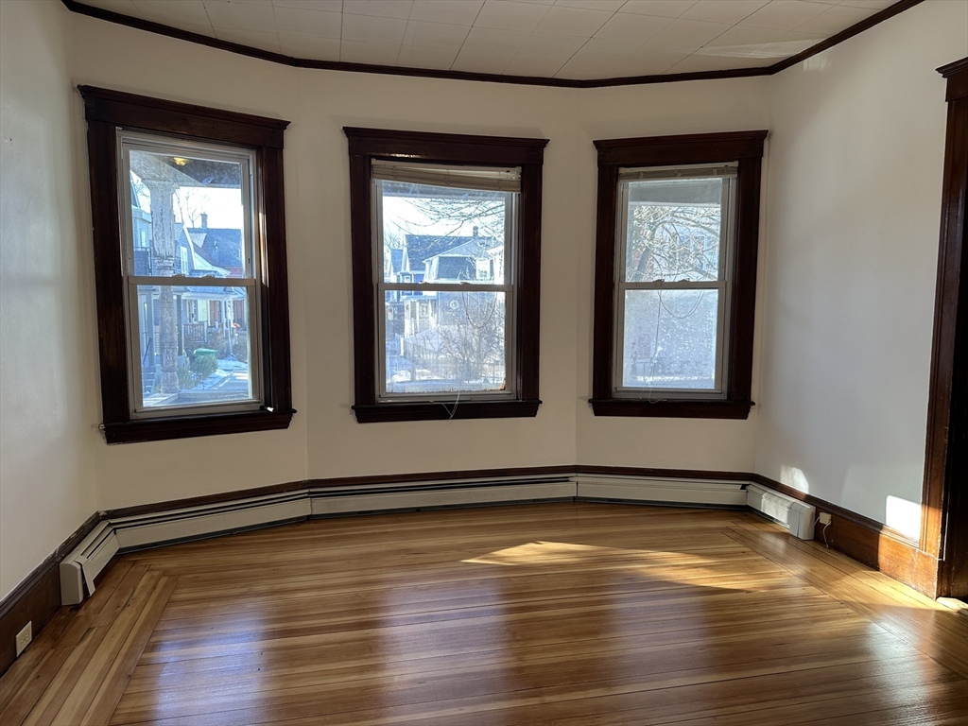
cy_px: 363
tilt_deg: -5.7
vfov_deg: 56.8
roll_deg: -0.2
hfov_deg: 71.6
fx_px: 671
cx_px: 484
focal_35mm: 24
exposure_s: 1/120
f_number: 1.78
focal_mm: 6.86
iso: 80
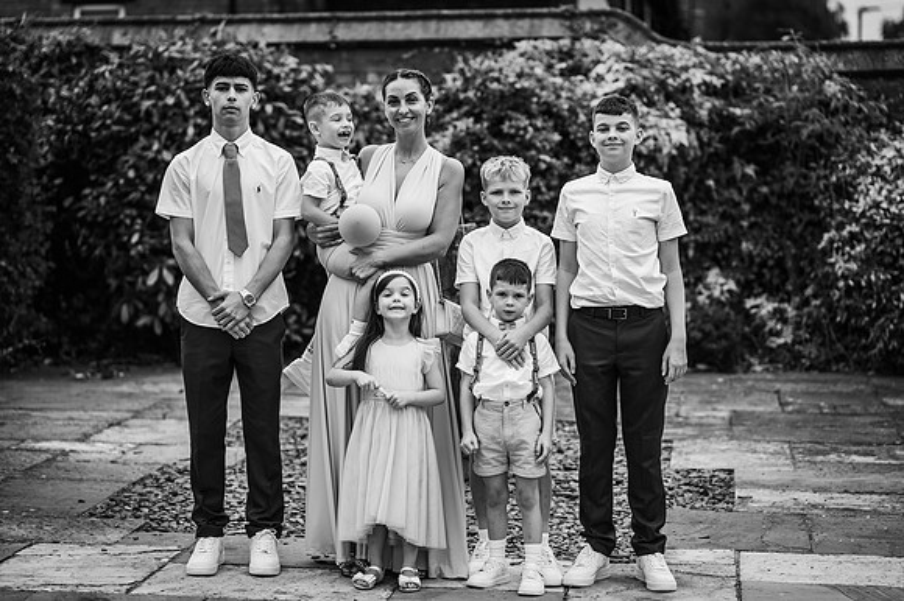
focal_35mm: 88
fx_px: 2199
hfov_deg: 23.2
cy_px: 291
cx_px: 466
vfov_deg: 15.6
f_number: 2.2
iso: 100
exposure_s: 1/800
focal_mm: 85
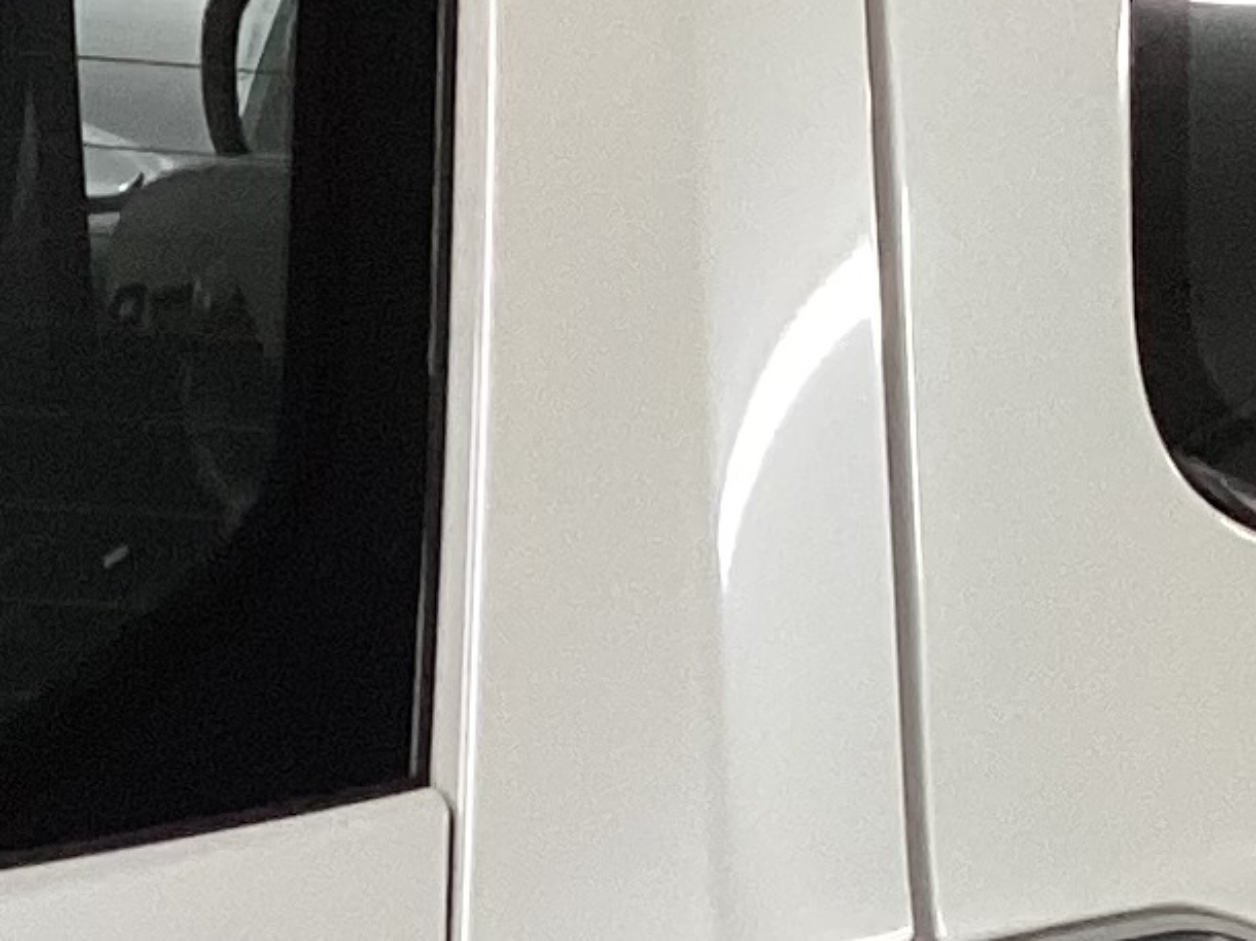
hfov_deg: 11.8
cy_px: 1322
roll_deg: -0.6
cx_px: 132
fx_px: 6021
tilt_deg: -19.6
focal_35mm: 166
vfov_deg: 8.8
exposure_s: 1/60
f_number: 2.4
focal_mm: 3.3
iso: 160
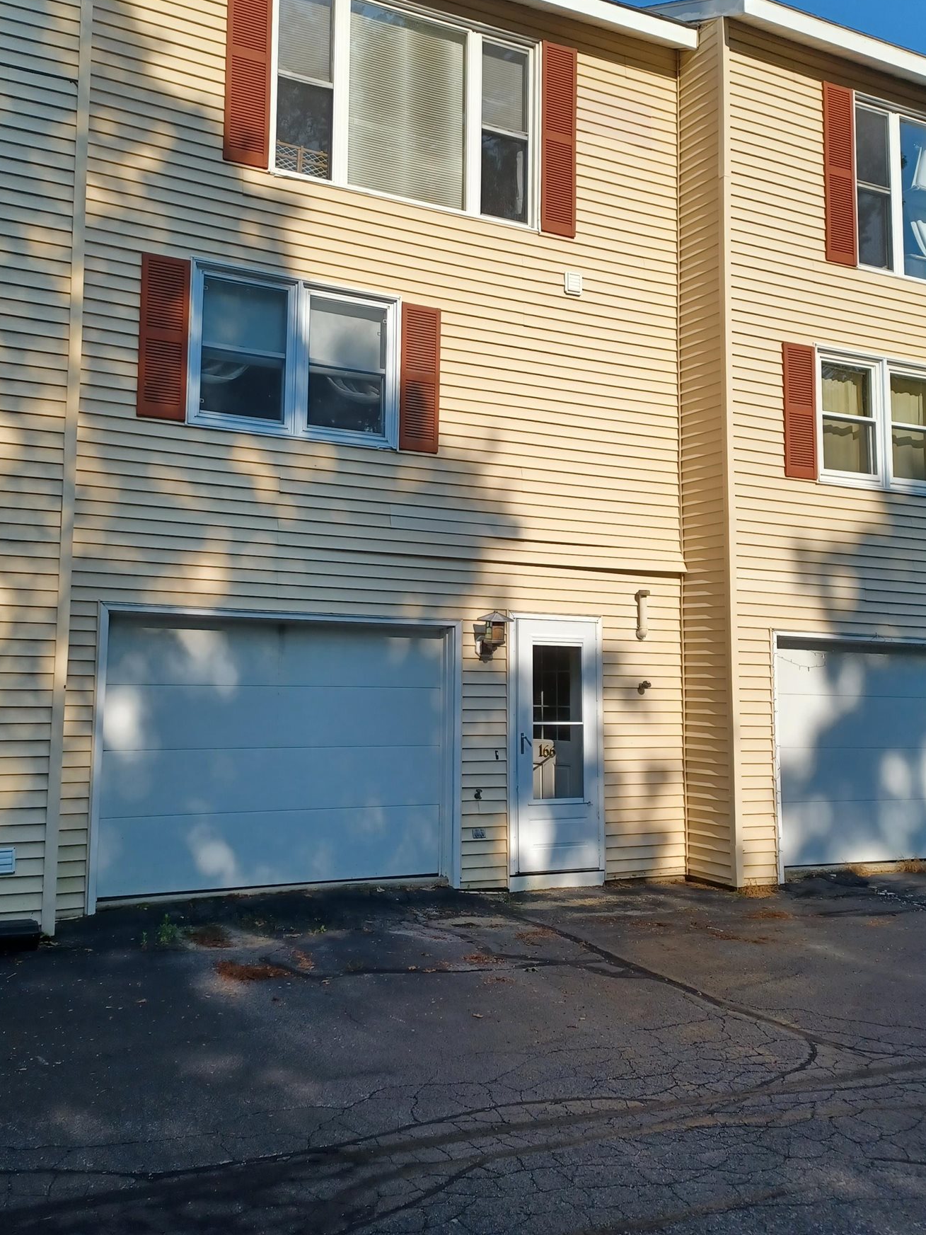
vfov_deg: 55.2
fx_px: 1177
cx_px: 391
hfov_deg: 42.8
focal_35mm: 33
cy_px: 556
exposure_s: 1/391
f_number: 1.8
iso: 32
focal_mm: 4.6
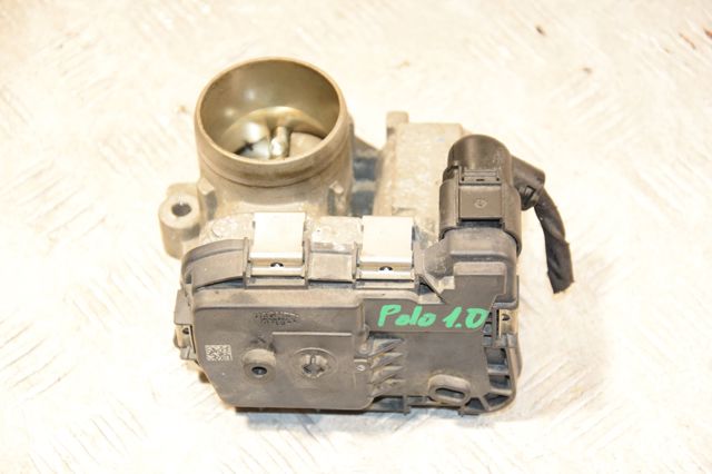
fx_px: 2076
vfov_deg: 13.0
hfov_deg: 19.5
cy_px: 237
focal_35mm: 105
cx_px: 356
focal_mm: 70
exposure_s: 1/200
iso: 1600
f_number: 5.6
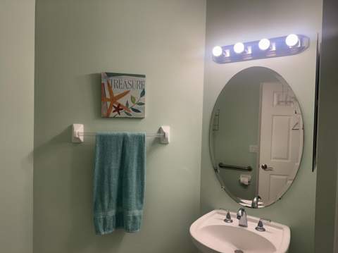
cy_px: 126
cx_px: 169
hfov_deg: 71.7
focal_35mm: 24
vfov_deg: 56.7
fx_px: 234
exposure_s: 1/120
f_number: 1.78
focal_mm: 6.76
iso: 80
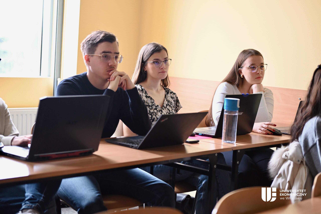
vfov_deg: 19.5
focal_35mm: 70
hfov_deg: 28.8
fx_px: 624
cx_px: 160
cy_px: 107
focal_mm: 70
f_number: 2.8
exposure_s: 1/250
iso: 1600
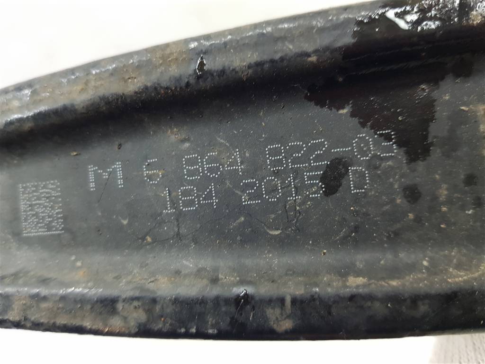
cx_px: 242
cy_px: 182
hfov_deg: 67.3
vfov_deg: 53.1
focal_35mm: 26
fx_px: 364
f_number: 1.7
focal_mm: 4.2
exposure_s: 1/100
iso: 200
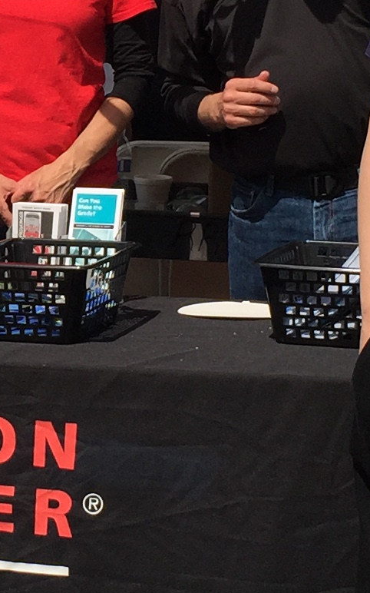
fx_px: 2099
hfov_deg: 10.0
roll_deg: -4.0
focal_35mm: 130
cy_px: 154
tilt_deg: -6.8
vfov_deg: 16.0
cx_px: -43
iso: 32
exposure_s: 1/3049
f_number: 2.2
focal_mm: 4.15
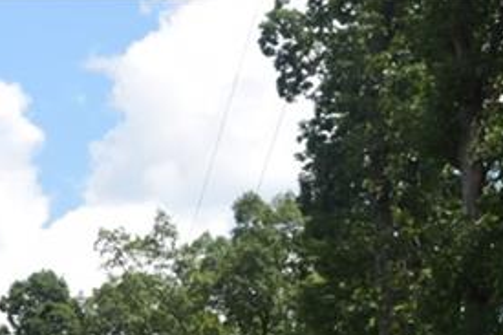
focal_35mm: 162
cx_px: -46
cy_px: 619
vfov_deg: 8.1
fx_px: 2260
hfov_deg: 12.5
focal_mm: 29
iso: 100
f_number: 9
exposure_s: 1/200
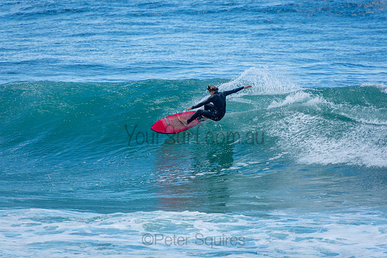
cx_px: 194
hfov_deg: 3.4
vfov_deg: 2.3
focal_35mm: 600
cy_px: 129
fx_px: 6451
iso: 560
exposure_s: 1/2000
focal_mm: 400
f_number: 5.6
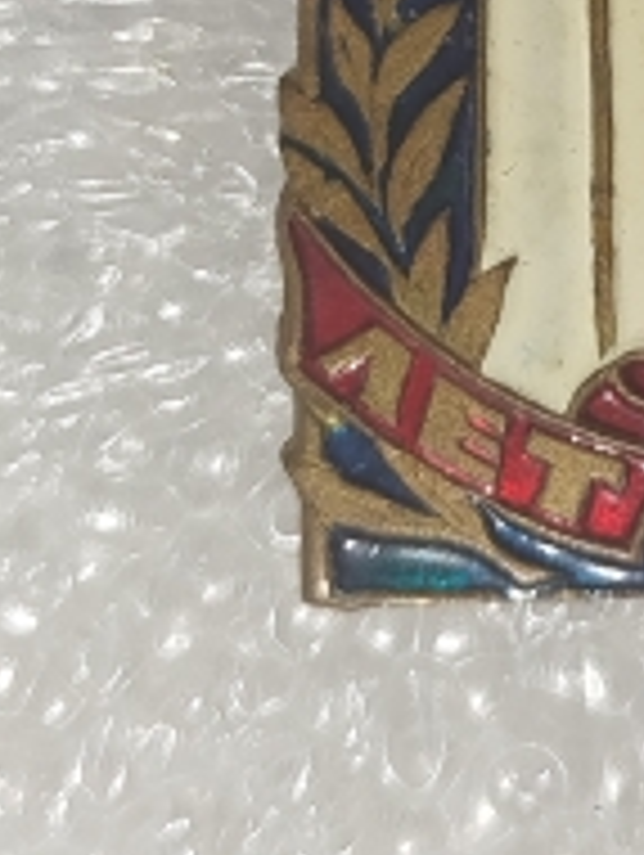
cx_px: 646
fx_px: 3119
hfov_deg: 11.7
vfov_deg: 15.3
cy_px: 4
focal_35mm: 126
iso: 100
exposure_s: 1/50
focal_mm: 5.31
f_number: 1.7
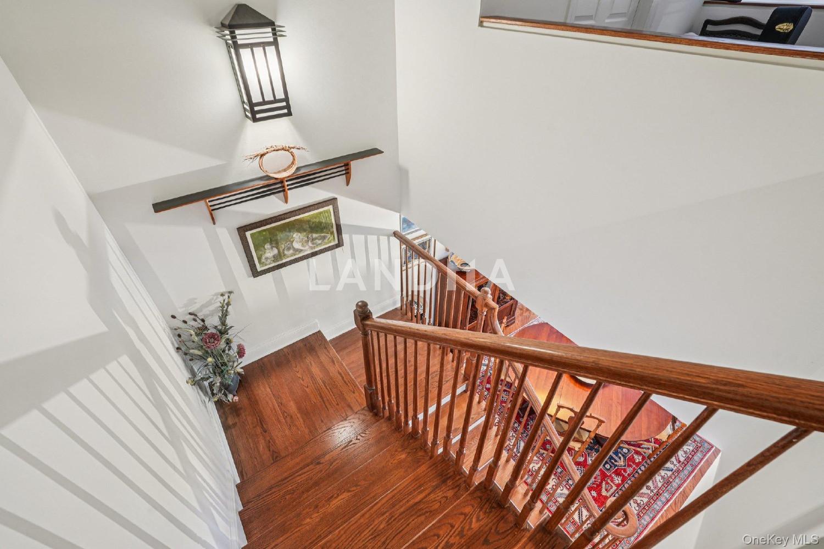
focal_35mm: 16
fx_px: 366
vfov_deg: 73.7
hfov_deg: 96.7
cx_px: 412
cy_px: 274
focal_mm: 16
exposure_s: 1/2.5
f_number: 8
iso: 400
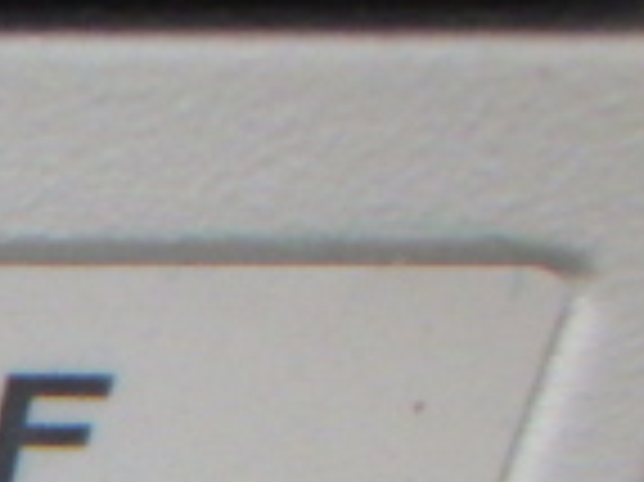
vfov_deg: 9.2
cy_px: 932
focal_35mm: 152
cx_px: -734
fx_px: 2825
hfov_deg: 11.4
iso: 800
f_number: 3.8
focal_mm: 6.1
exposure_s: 1/50
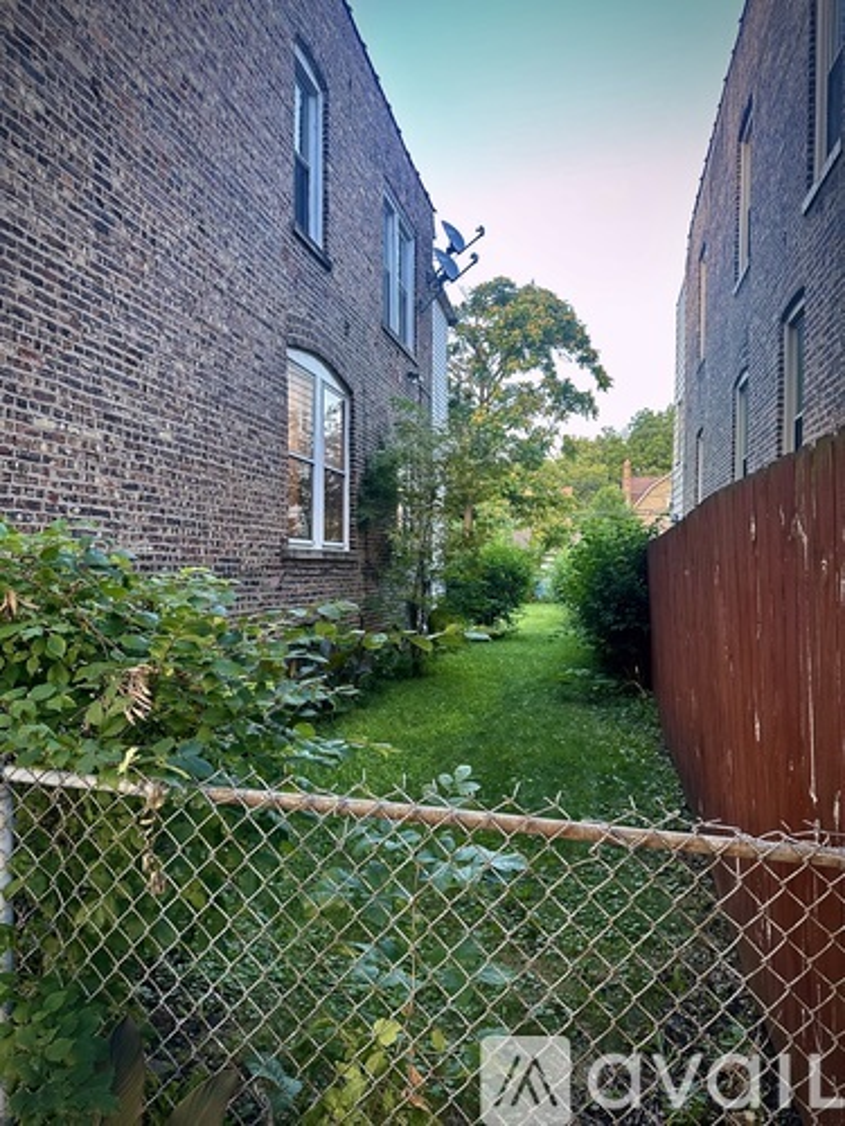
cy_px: 563
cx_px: 422
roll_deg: -1.3
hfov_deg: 56.8
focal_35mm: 24
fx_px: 781
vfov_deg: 71.6
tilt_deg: +0.1
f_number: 1.78
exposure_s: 1/121
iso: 160
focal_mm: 6.86
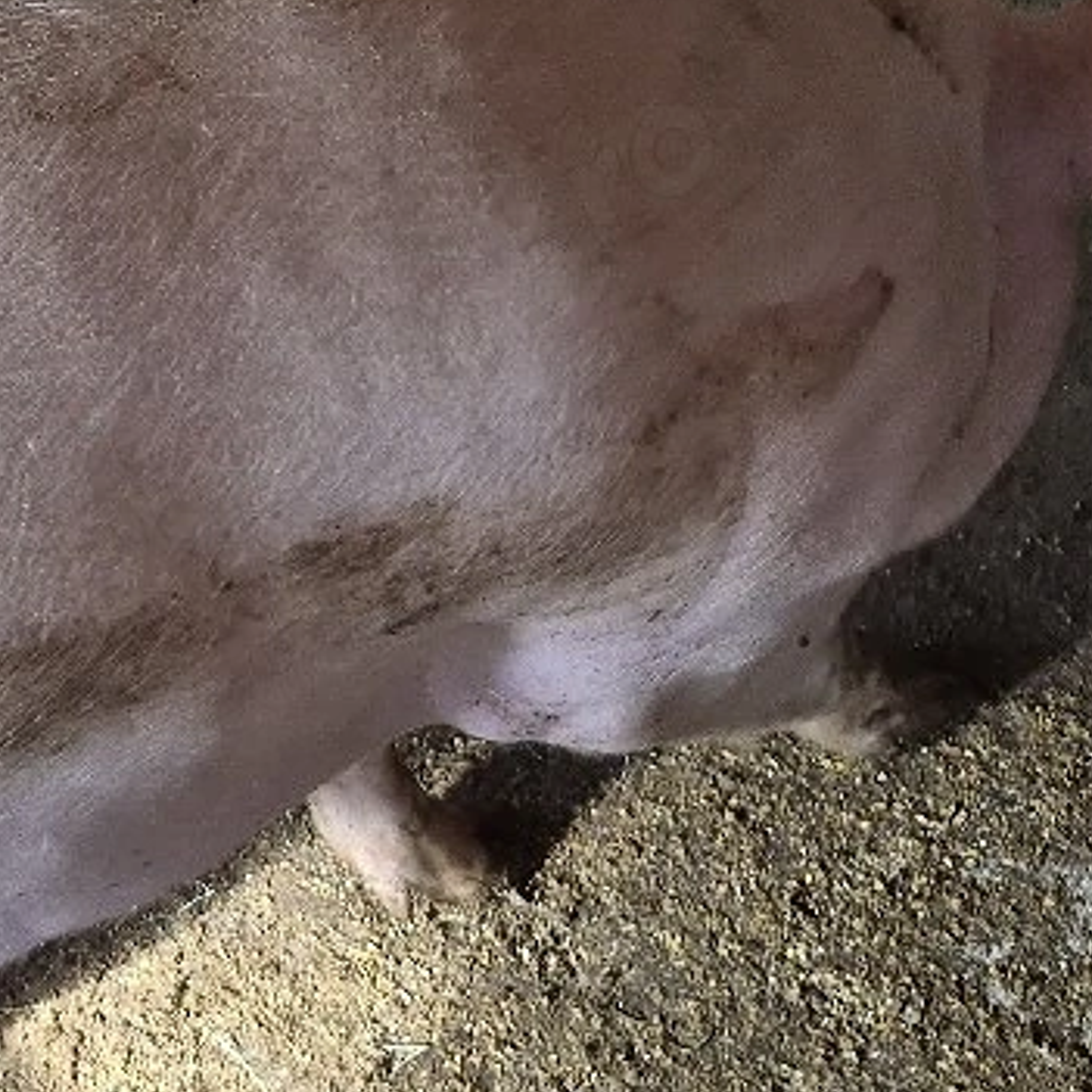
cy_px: 373
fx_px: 2070
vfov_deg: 29.4
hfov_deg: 26.3
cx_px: -218
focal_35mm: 58
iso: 200
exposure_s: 1/182
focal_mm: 5.4
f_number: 1.8
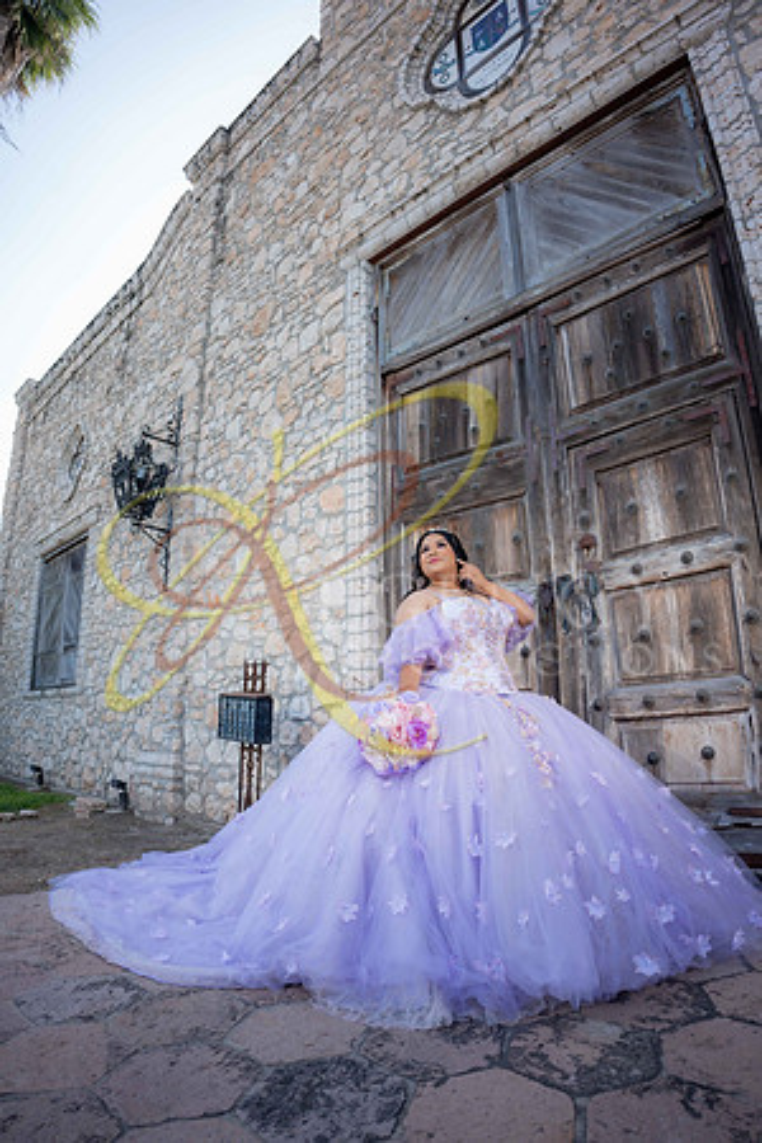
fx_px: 635
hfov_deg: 61.9
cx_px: 381
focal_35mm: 20
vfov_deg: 84.0
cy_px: 572
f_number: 2.8
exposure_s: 1/500
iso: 125
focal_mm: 20
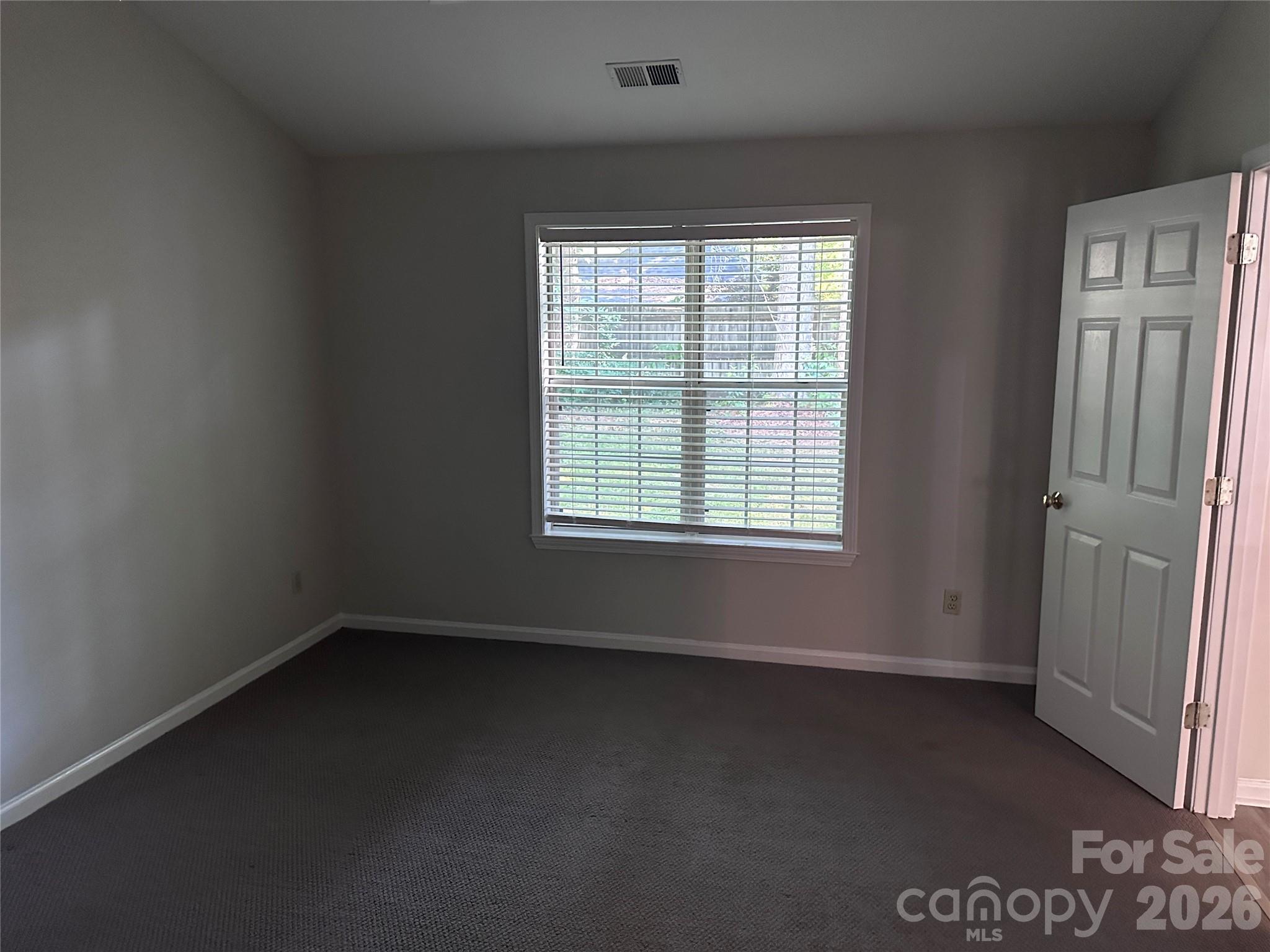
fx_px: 881
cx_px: 635
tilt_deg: -9.0
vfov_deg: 56.8
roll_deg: -0.2
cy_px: 476
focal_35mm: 24
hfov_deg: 71.6
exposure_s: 1/60
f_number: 1.78
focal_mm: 6.86
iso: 800
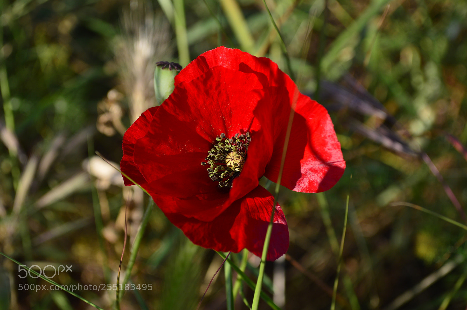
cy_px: 155
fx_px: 778
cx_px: 234
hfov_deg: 33.4
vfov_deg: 22.6
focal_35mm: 60
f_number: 5.6
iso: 200
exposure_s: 1/400
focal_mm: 40
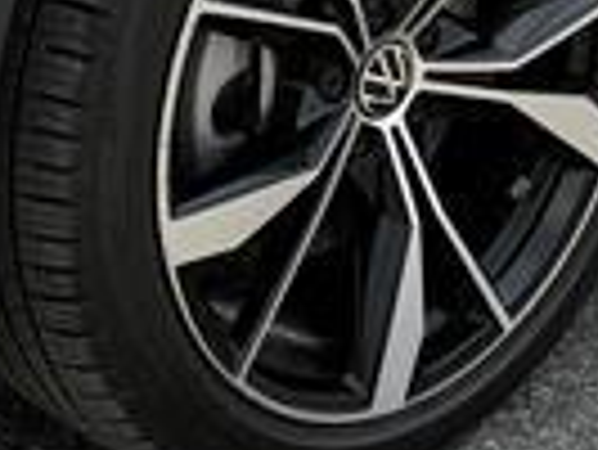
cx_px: 297
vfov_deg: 10.1
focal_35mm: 144
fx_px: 2490
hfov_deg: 13.7
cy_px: -148
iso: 100
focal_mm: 6.76
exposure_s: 1/4405
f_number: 1.78
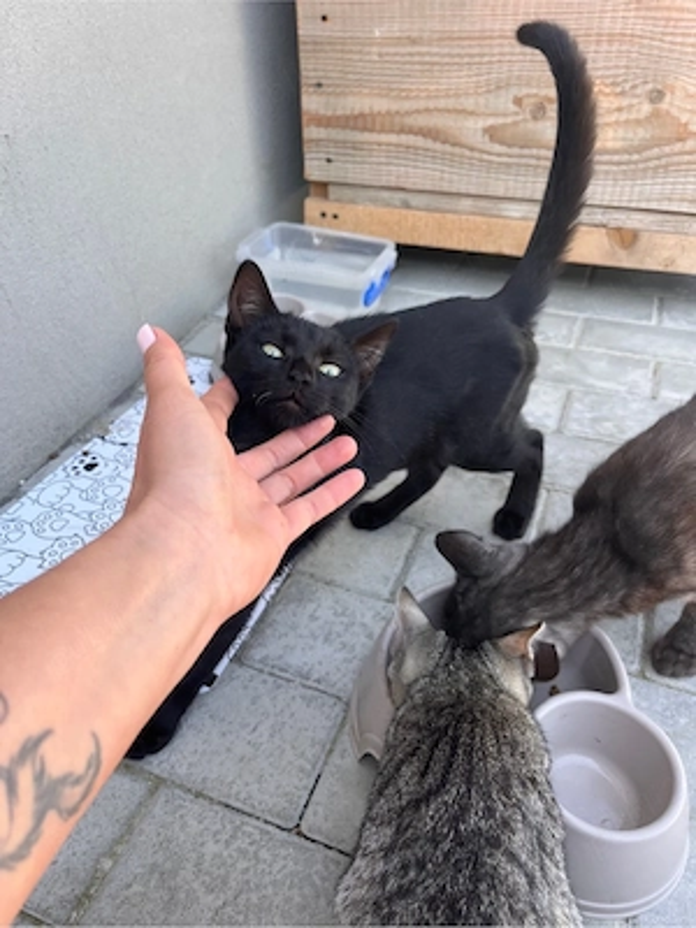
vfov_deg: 67.3
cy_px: 464
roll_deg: +1.8
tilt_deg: -37.2
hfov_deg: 53.1
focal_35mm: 26
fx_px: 697
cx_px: 348
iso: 40
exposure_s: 1/194
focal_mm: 5.1
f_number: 1.6
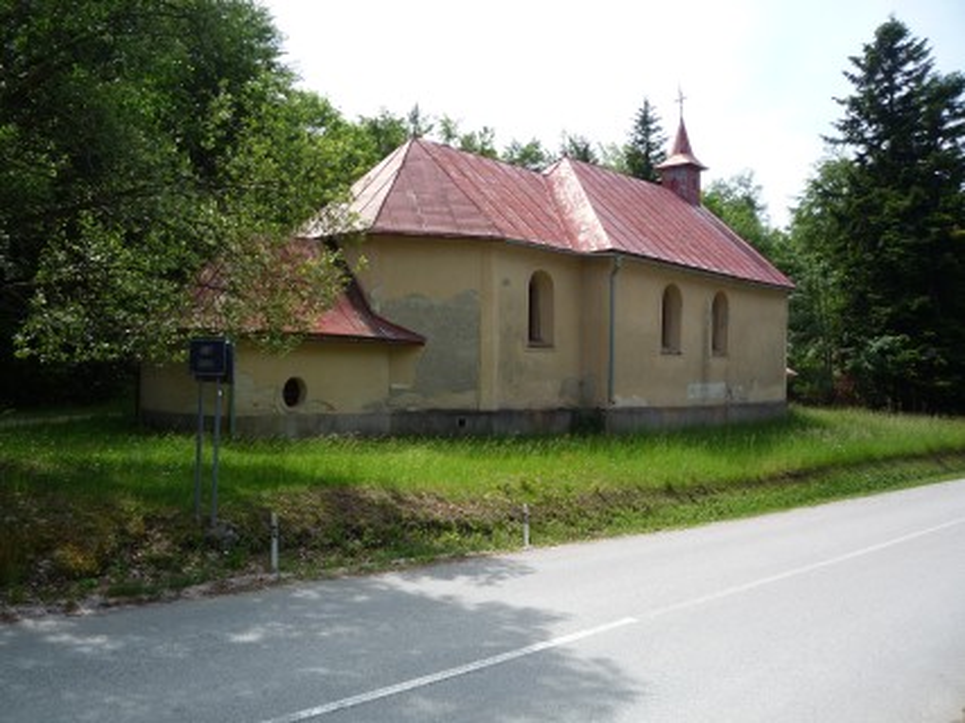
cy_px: 362
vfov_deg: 46.8
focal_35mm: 30
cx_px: 482
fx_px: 836
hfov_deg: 60.0
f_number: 4
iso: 100
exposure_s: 1/400
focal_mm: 5.2
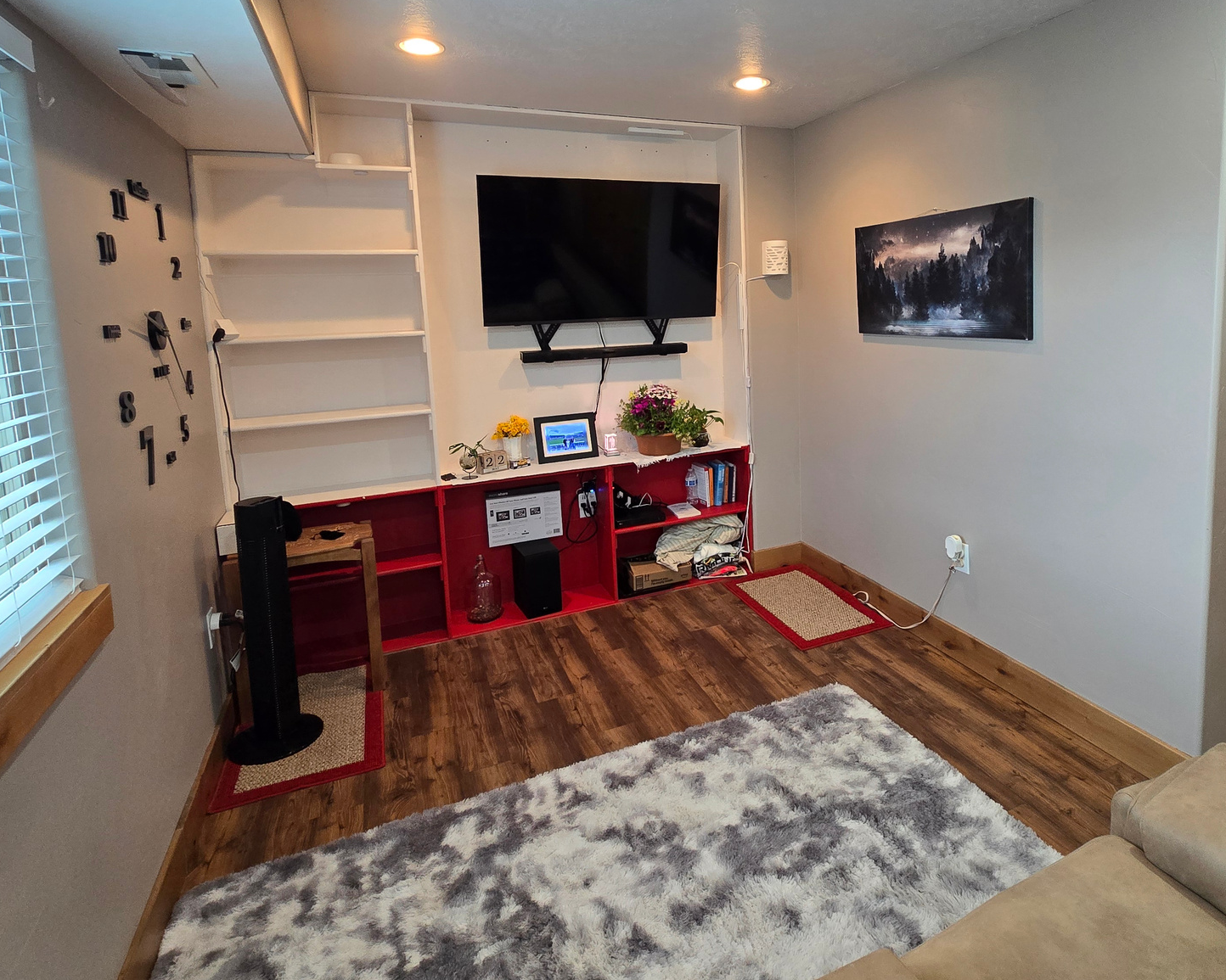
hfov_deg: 85.7
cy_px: 377
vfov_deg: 72.7
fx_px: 653
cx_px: 711
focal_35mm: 18
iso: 200
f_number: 2.2
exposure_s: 1/60
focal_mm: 2.2
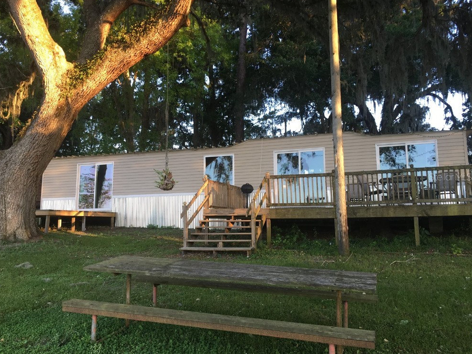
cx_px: 230
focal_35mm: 30
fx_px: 409
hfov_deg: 60.0
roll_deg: +0.0
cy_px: 177
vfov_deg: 46.8
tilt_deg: +6.4
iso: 32
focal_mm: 4.15
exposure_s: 1/60
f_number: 2.2
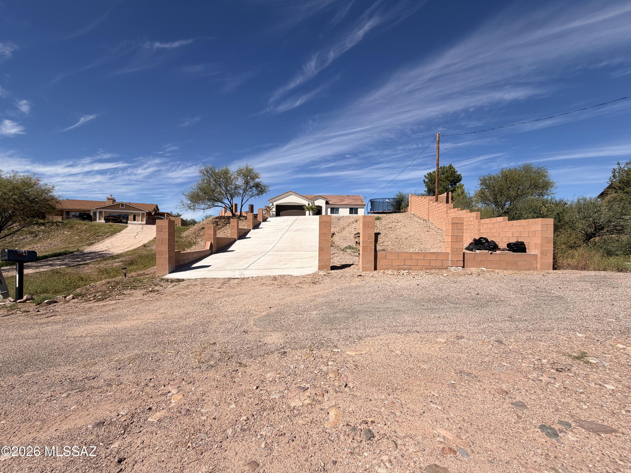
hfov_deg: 102.1
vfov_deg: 85.7
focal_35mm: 14
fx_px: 255
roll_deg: -0.2
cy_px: 236
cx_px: 316
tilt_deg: -0.7
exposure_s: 1/1285
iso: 20
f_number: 2.2
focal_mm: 2.22
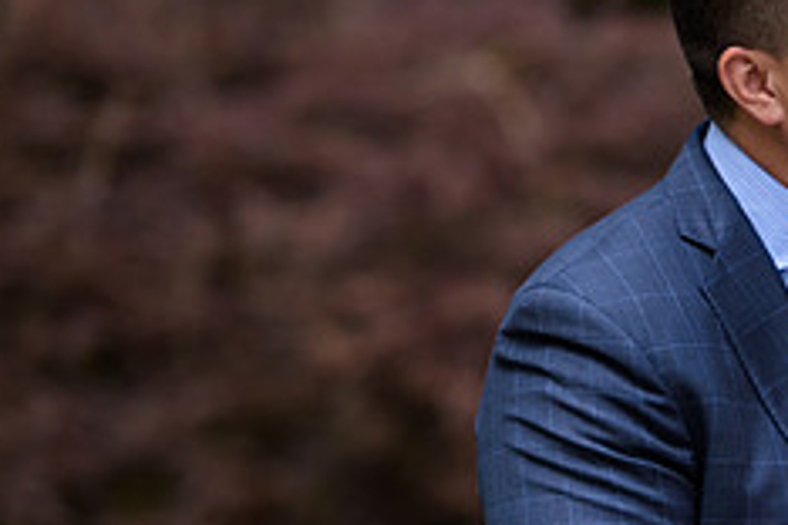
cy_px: 344
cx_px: 849
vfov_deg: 3.2
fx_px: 9499
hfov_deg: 4.7
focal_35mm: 434
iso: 200
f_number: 3.2
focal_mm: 170
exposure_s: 1/1600
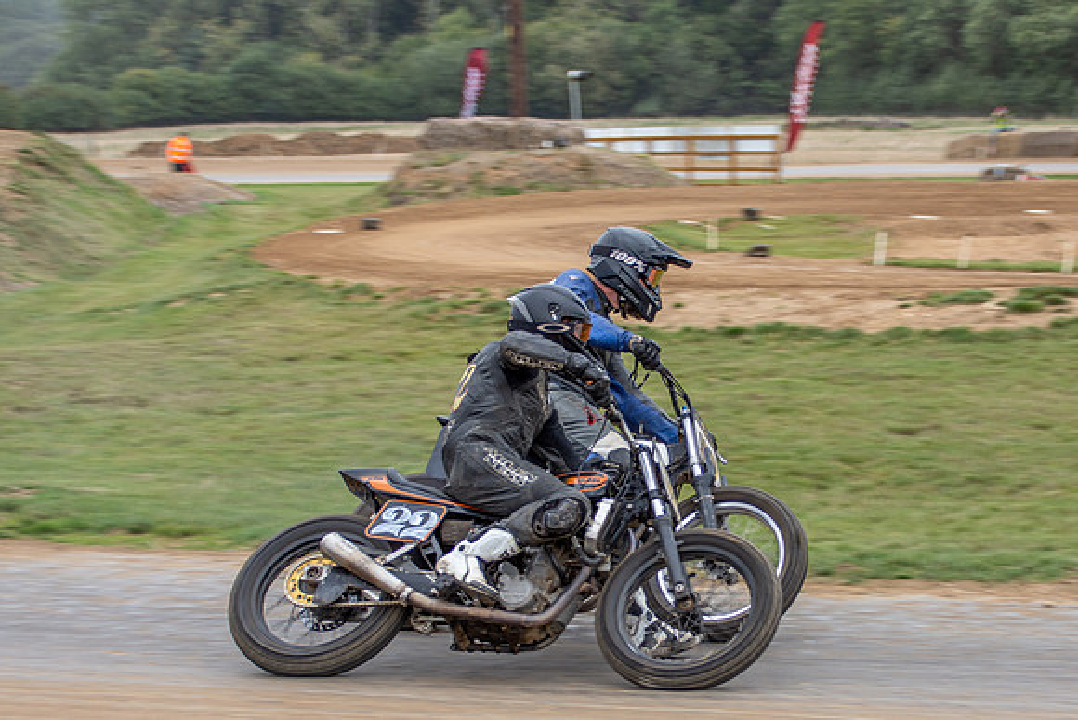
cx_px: 680
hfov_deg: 16.4
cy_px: 397
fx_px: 3734
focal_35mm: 125
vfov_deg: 11.0
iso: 100
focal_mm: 60
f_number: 6.3
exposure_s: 1/320
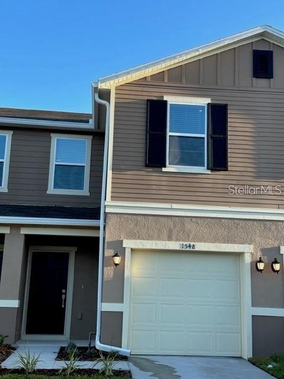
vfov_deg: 39.7
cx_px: 142
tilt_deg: +13.1
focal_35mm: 48
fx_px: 525
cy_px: 190
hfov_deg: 30.3
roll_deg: -1.4
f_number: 1.78
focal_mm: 6.86
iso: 64
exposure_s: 1/830
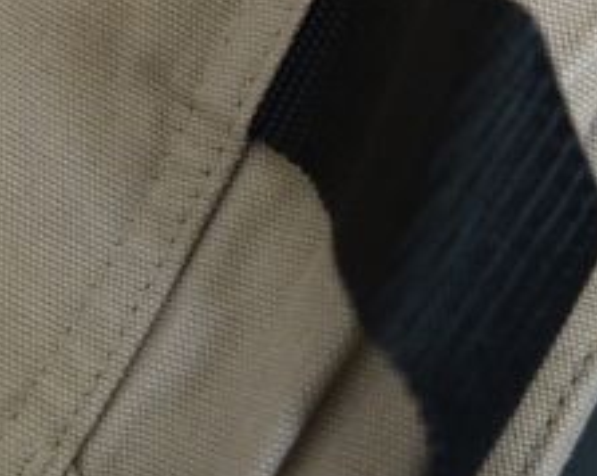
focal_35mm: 84
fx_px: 1483
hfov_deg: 22.6
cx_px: 150
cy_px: 29
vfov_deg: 17.9
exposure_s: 1/15
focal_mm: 15
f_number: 3.6
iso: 800
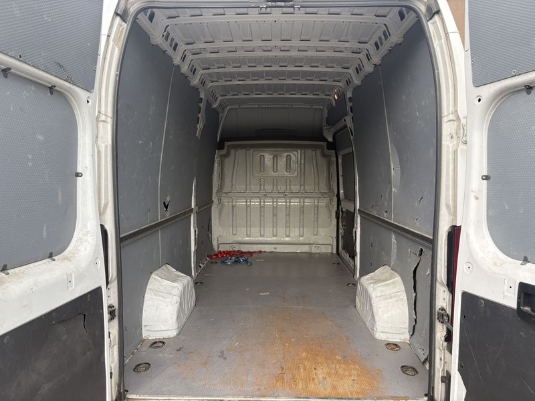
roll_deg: -0.2
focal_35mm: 26
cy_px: 200
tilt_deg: -4.7
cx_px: 268
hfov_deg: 67.3
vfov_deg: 53.1
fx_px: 402
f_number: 1.6
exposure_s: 1/475
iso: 50
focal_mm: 5.96
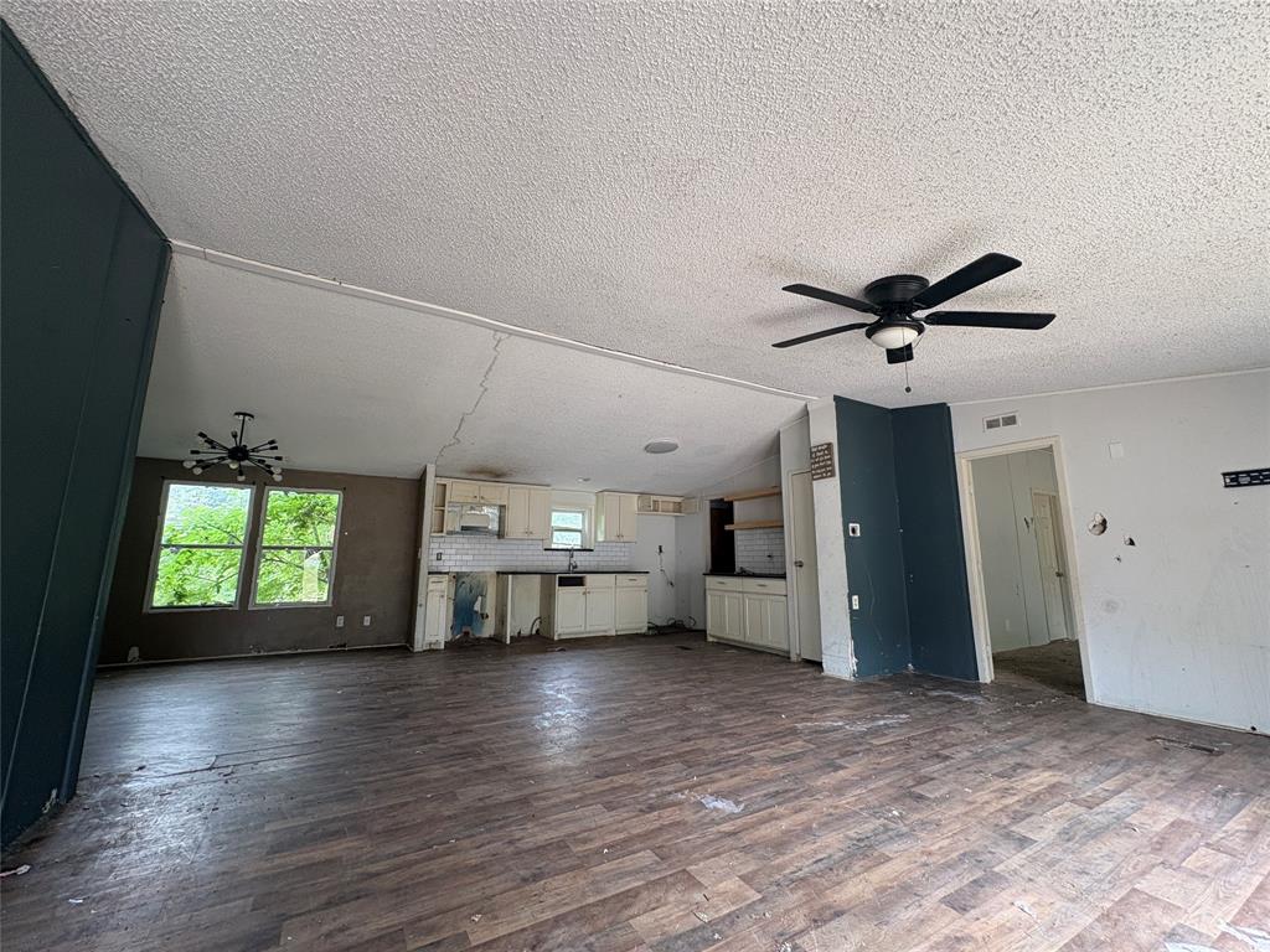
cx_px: 635
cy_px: 476
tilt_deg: +9.9
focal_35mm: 14
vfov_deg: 85.7
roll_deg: -0.6
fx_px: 514
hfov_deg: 102.1
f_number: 2.2
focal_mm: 2.22
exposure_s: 1/60
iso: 200
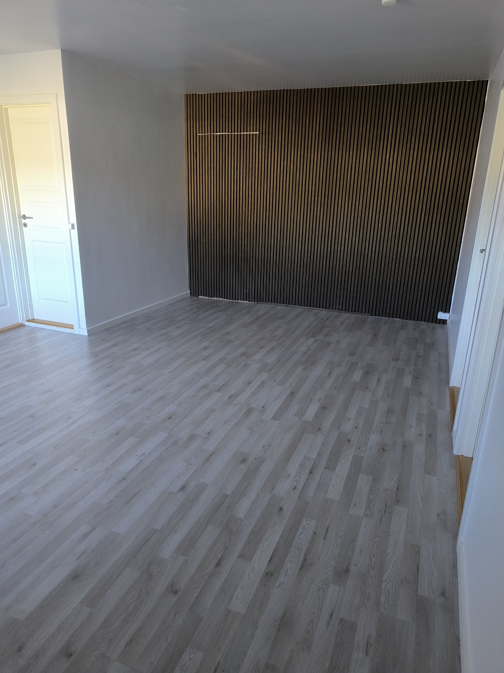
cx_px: 252
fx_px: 446
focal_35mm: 23
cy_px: 336
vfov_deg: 73.9
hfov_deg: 58.9
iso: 1000
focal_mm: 6.14
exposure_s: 1/50
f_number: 1.65
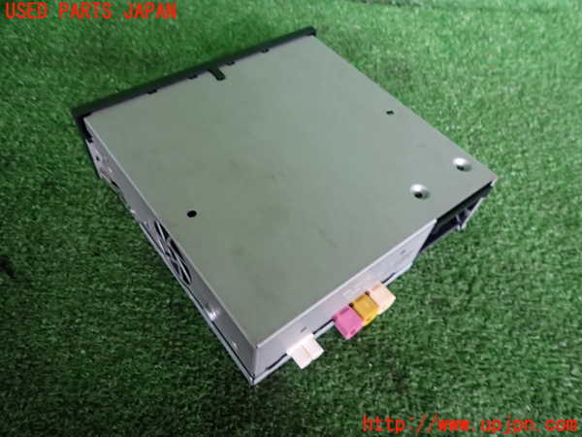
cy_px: 218
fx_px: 420
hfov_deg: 69.4
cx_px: 291
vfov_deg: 54.9
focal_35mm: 25
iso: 250
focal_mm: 4.5
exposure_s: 1/30
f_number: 2
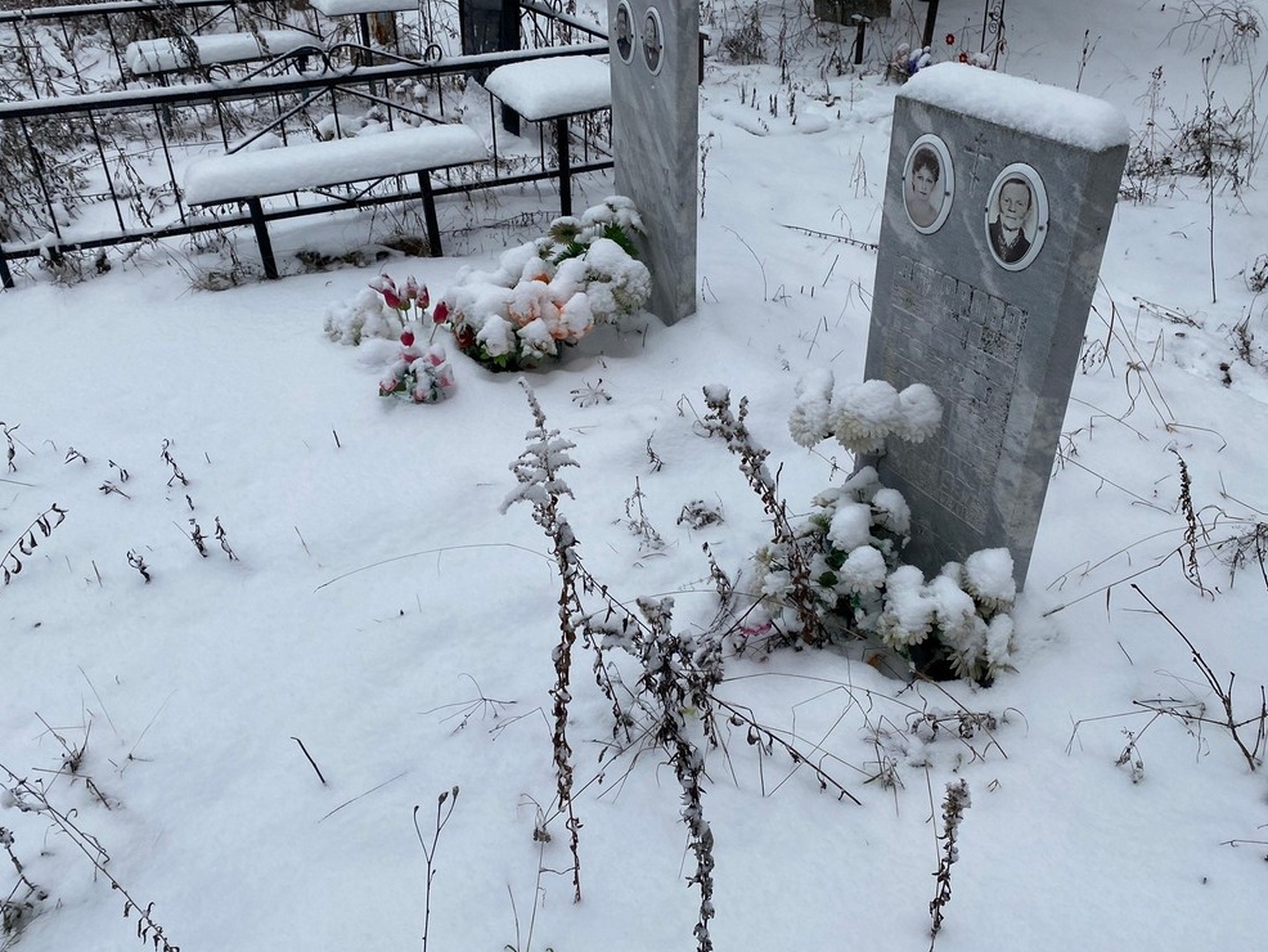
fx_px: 989
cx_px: 611
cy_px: 480
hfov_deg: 65.3
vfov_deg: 51.4
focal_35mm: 27
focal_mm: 4.25
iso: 32
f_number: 1.8
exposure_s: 1/412
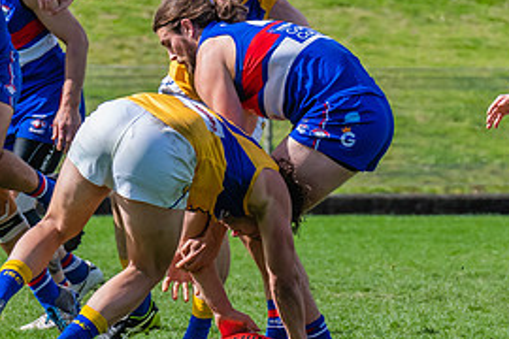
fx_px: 11932
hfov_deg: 2.4
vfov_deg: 1.6
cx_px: 272
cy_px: 192
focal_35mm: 844
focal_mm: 250
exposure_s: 1/1600
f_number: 7.1
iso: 800
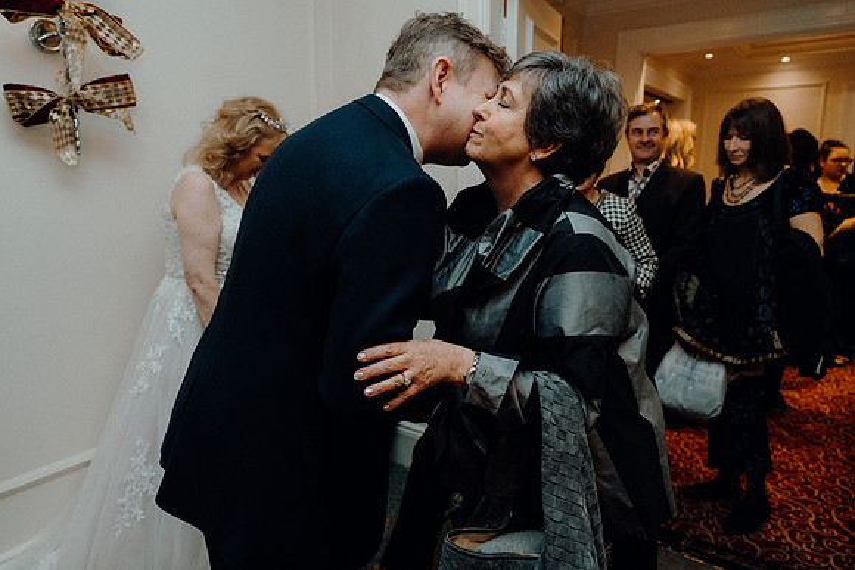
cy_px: 285
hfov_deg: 73.7
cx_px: 428
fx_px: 570
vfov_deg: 53.2
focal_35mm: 24
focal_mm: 24
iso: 2500
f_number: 3.5
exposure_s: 1/200
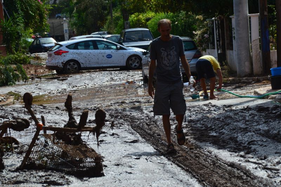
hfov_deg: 10.6
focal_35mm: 195
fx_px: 1521
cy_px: 94
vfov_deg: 7.0
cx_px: 140
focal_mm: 130
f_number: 11
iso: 320
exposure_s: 1/500
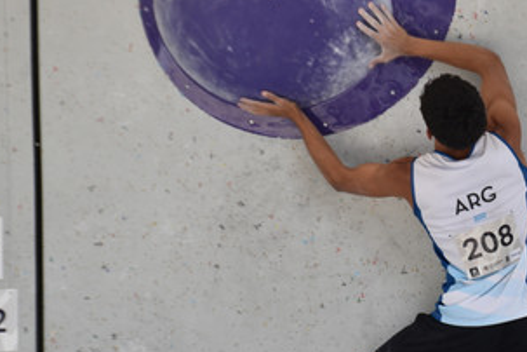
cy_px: 229
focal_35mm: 269
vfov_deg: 5.1
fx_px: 3938
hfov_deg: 7.6
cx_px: 477
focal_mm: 85
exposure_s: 1/250
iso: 200
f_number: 8
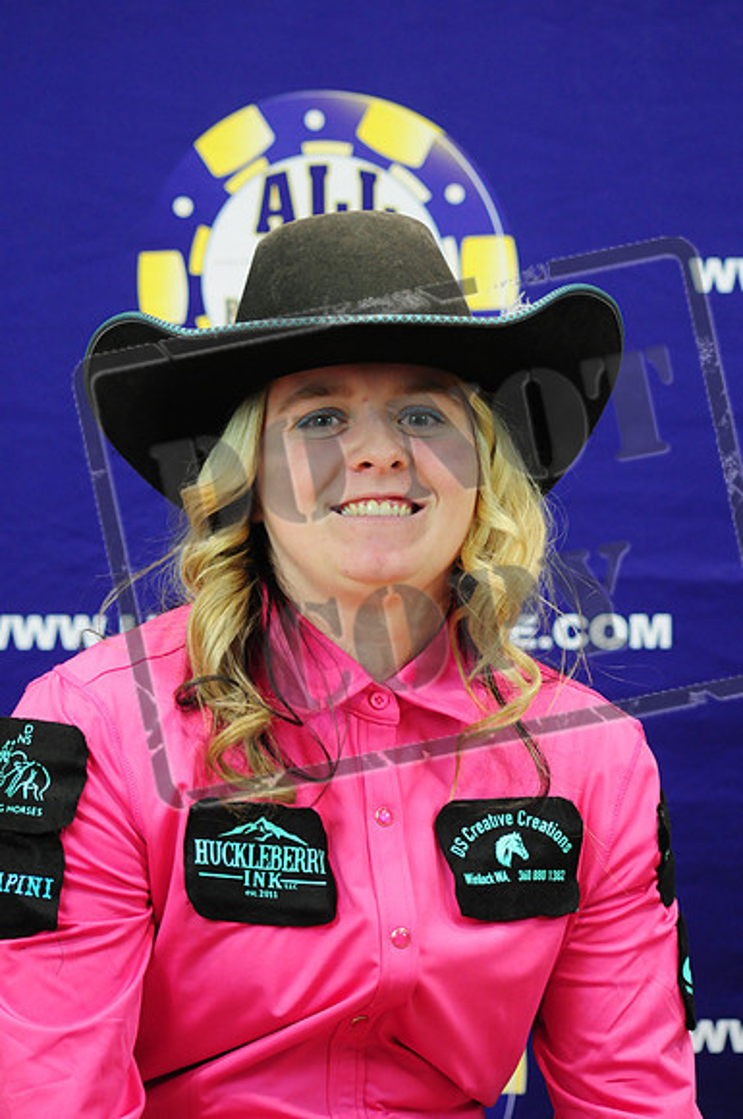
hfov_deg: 13.0
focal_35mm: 105
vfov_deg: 19.5
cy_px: 560
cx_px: 372
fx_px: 3260
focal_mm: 70
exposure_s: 1/125
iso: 1250
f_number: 4
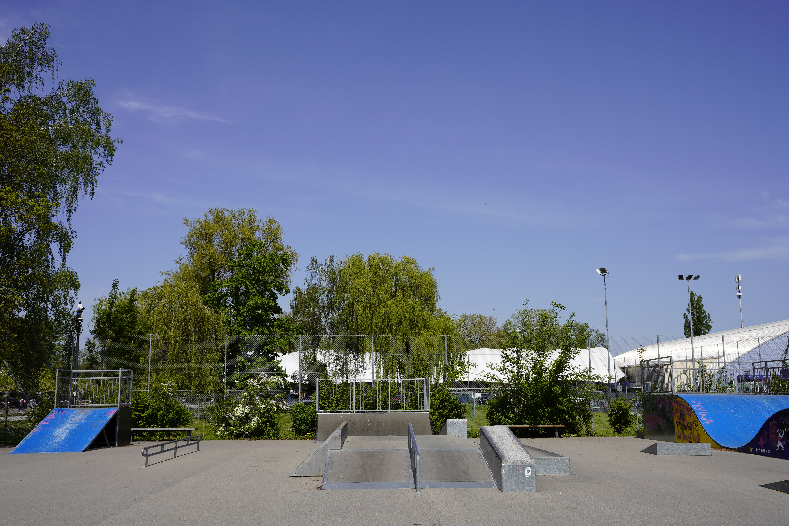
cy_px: 263
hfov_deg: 50.3
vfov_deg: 34.8
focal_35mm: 38
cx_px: 394
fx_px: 839
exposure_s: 1/250
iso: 100
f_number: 10
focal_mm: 38.3
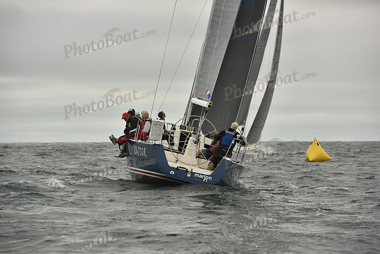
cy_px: 127
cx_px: 190
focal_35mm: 200
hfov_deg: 10.3
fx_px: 2112
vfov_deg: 6.9
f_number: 8
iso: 320
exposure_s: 1/800
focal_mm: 200
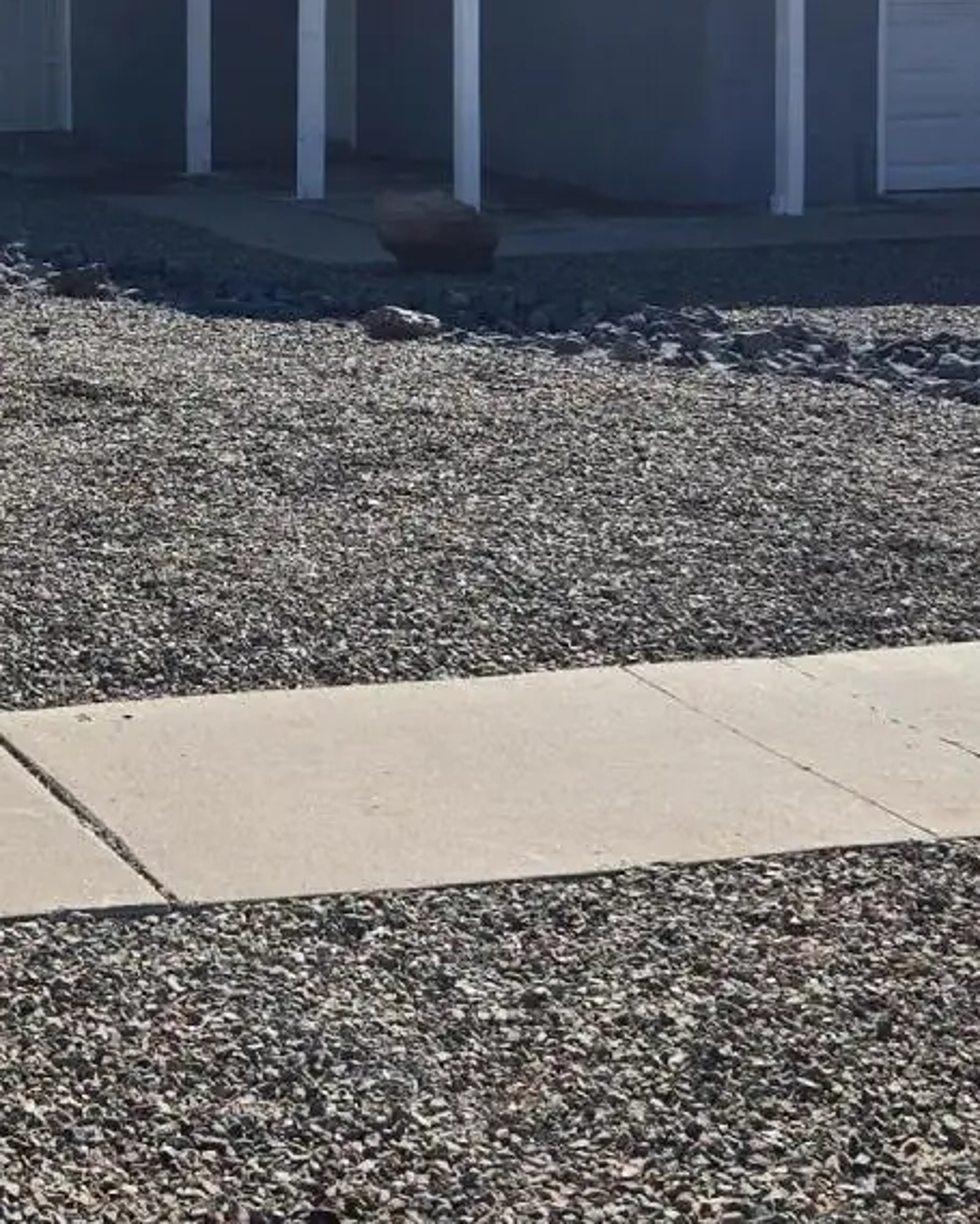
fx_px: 2862
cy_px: 276
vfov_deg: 23.8
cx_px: 142
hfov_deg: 19.2
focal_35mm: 79
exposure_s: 1/2921
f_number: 1.8
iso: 32
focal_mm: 5.4
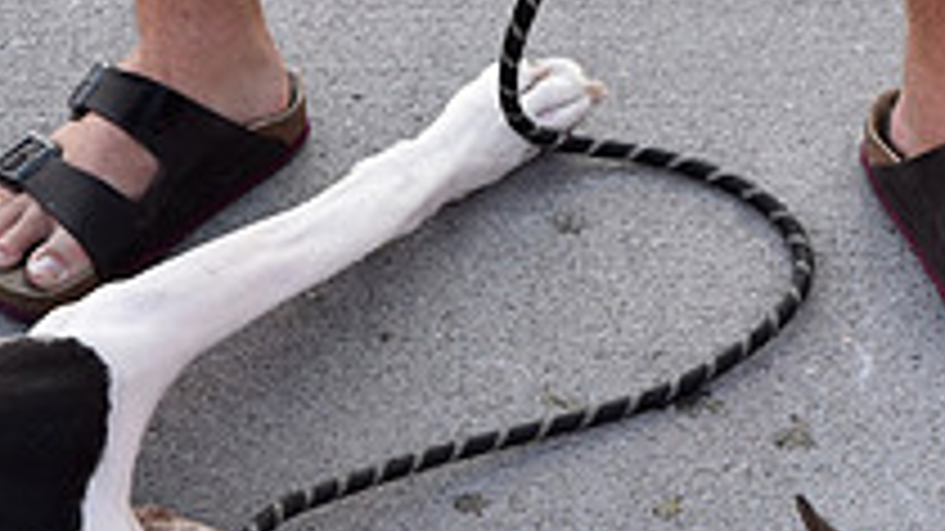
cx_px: 608
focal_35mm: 145
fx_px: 3632
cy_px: 857
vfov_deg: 8.1
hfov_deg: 14.8
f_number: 8
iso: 800
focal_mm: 50
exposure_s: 1/250
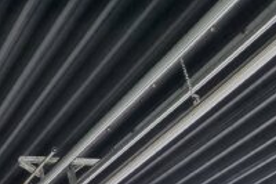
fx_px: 398
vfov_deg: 19.5
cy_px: 331
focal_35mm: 52
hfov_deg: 23.4
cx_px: -200
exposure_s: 1/100
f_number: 2.2
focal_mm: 2.2
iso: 80
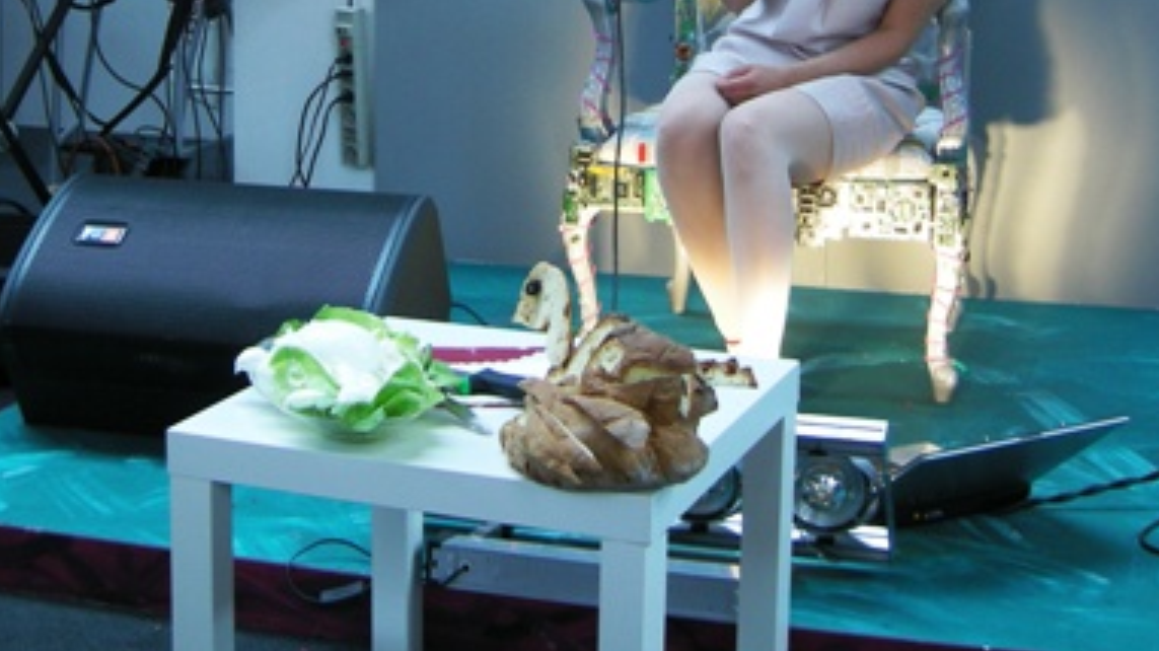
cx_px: 572
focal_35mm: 75
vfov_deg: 15.6
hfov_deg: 28.2
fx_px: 2304
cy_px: -70
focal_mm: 8.5
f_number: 2.9
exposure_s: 1/53.2
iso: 105
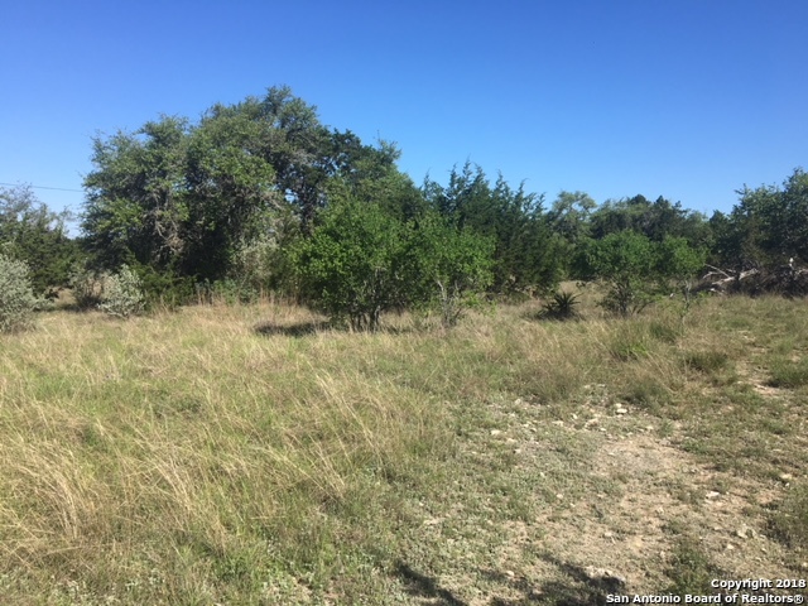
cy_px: 303
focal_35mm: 29
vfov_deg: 48.2
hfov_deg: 61.7
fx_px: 677
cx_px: 404
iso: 25
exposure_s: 1/1399
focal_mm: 4.15
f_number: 2.2
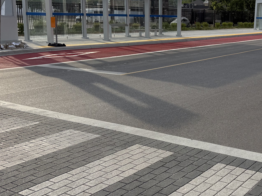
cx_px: 189
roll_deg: -0.9
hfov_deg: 35.0
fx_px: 409
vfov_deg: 27.0
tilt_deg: -12.3
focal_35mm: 54
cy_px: 106
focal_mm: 6.76
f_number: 1.78
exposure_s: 1/3759
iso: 80
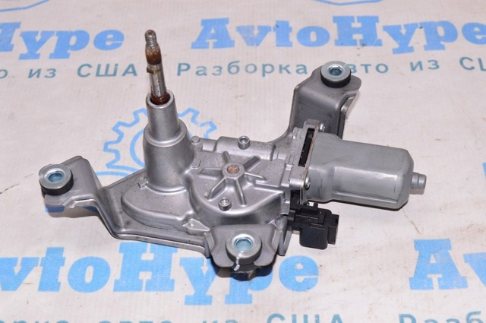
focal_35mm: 60
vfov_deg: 22.6
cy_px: 162
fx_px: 809
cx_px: 243
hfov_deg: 33.4
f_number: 8
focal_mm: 40
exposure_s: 1/200
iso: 1600
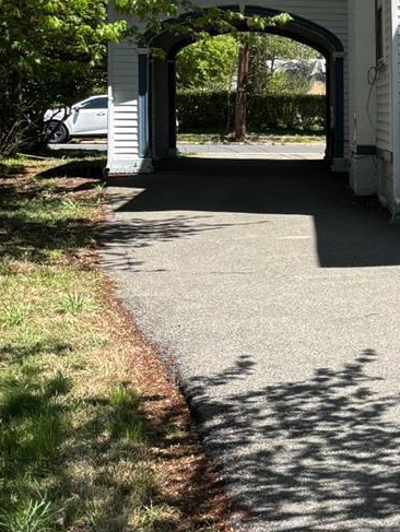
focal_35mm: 80
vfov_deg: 24.2
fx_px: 1231
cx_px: 610
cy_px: 157
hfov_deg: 16.7
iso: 50
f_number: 1.6
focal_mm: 5.96
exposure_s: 1/1263
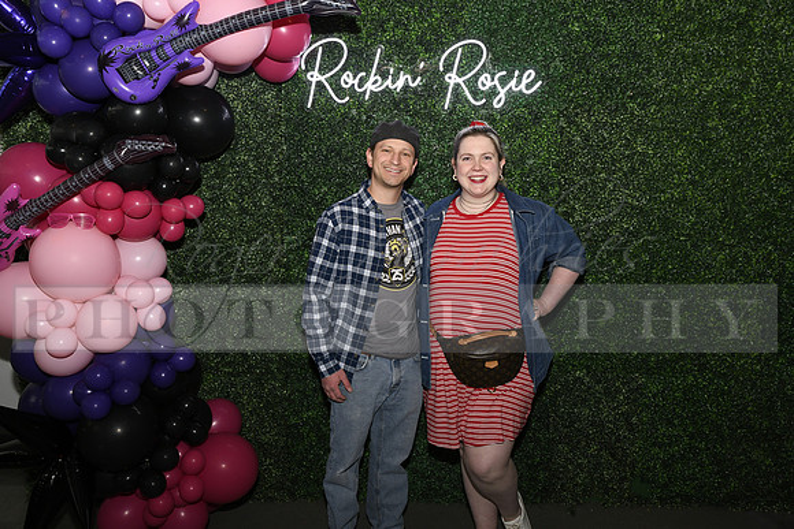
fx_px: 640
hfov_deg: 63.6
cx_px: 397
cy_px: 264
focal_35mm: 29
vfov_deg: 45.0
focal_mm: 29
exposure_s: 1/60
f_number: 6.3
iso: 500
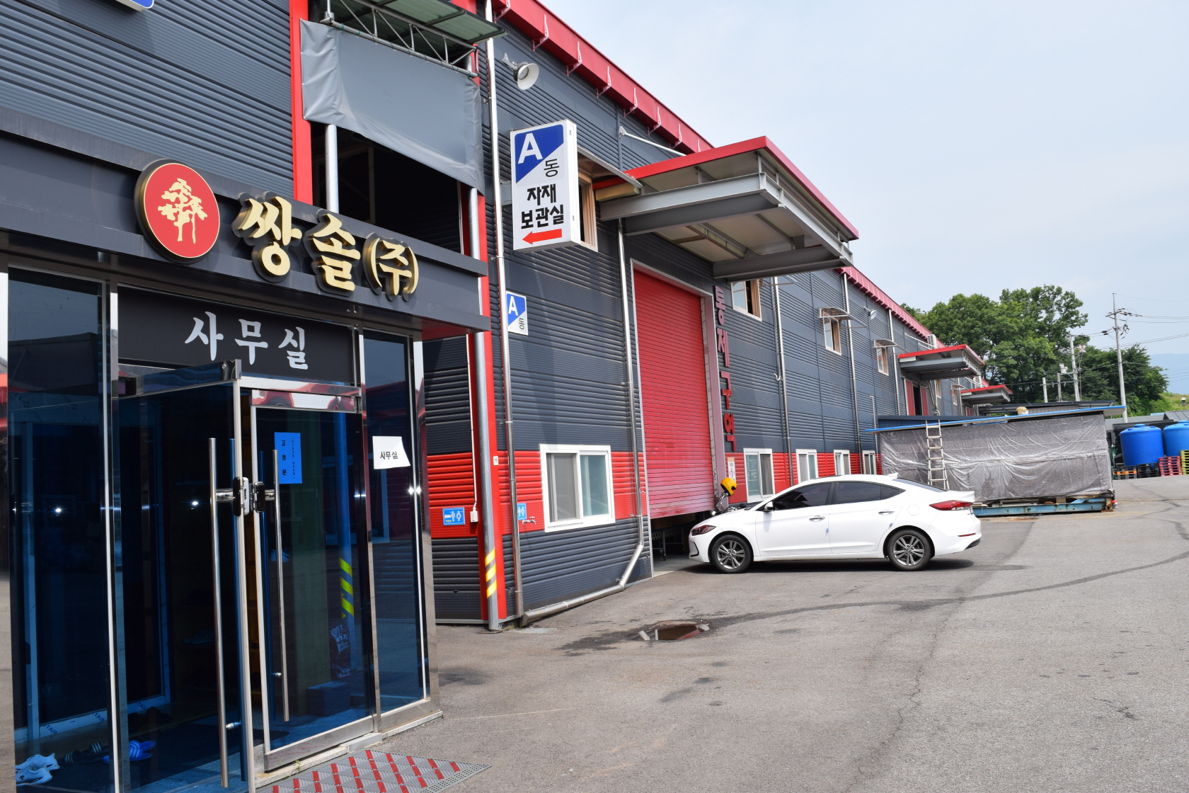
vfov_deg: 43.6
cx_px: 594
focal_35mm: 30
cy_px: 396
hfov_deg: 61.9
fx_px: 991
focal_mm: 20
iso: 100
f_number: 10
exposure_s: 1/200
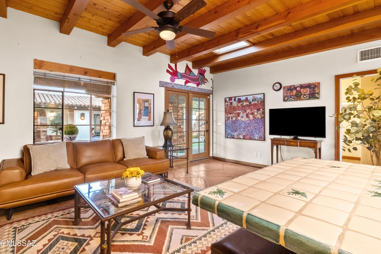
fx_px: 169
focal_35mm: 16
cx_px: 184
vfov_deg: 73.7
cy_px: 120
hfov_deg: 96.7
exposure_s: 1.6
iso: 1600
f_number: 22
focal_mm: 10
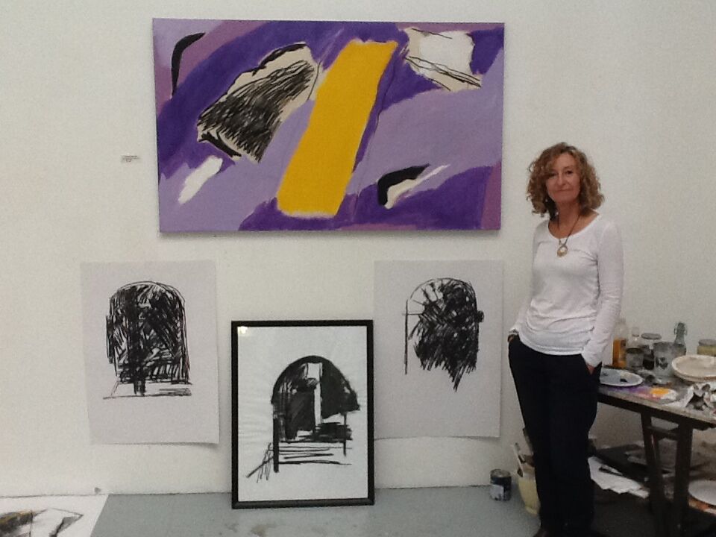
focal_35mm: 44
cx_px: 358
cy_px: 268
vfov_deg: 32.9
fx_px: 910
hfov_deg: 42.9
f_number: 2.4
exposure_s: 1/30
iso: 100
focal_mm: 2.03
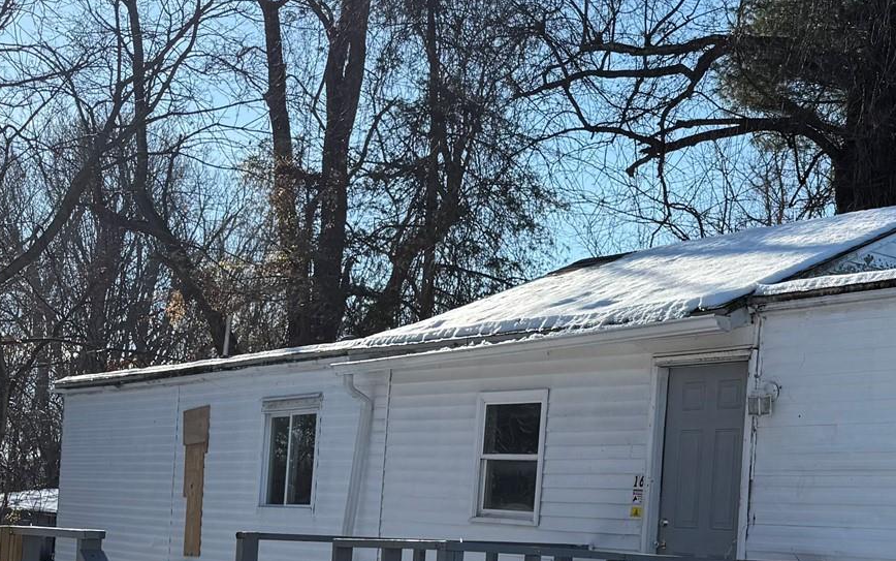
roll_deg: -1.5
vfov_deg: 21.4
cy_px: 460
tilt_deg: +3.6
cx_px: 798
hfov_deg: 32.4
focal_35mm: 60
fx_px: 1466
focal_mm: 6.76
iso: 80
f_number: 1.78
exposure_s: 1/3953
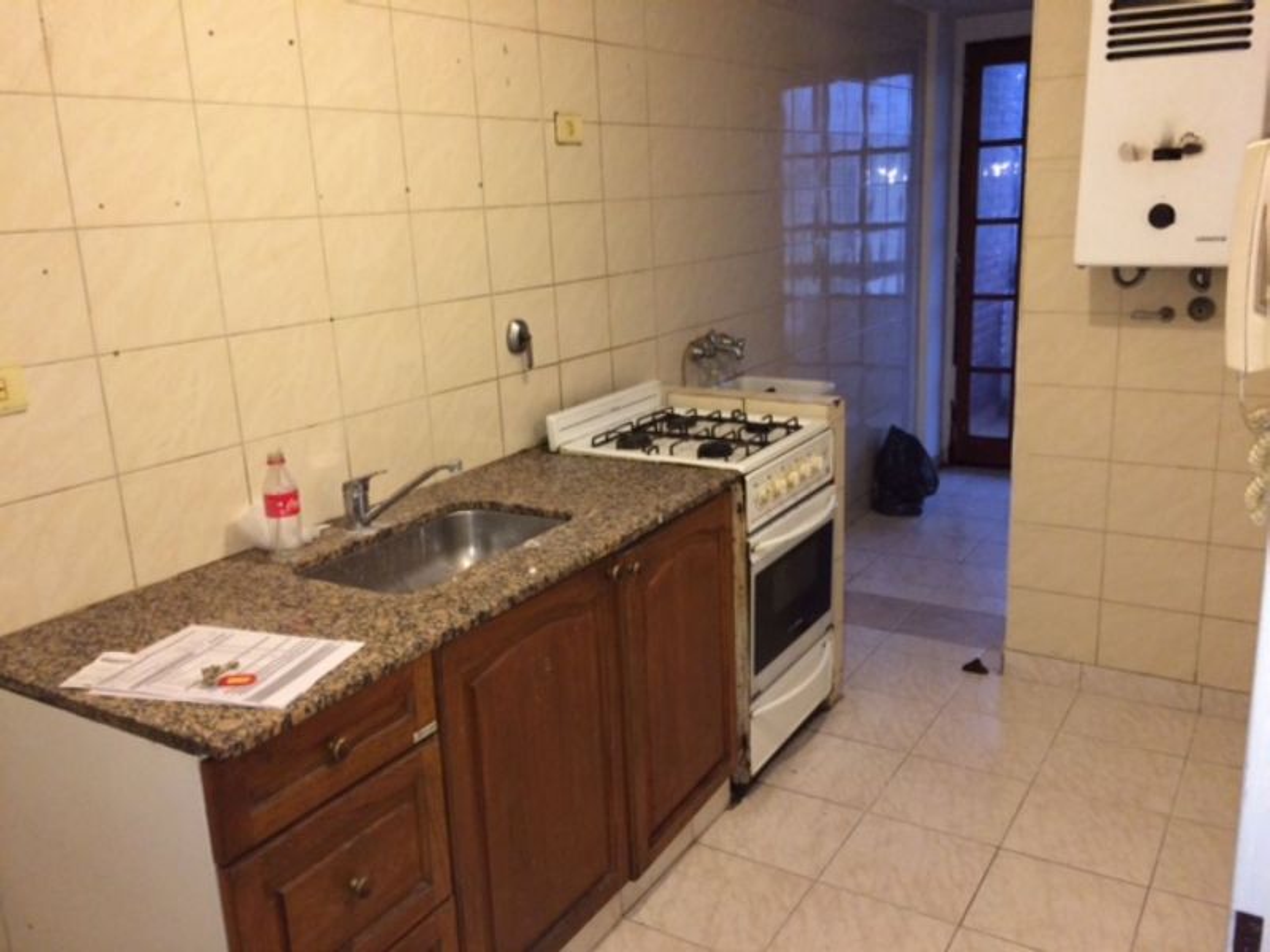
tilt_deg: -14.8
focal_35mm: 29
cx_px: 635
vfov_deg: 48.2
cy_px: 476
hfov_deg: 61.7
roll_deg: +2.2
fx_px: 1064
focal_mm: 4.15
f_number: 2.2
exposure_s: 1/33
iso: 200
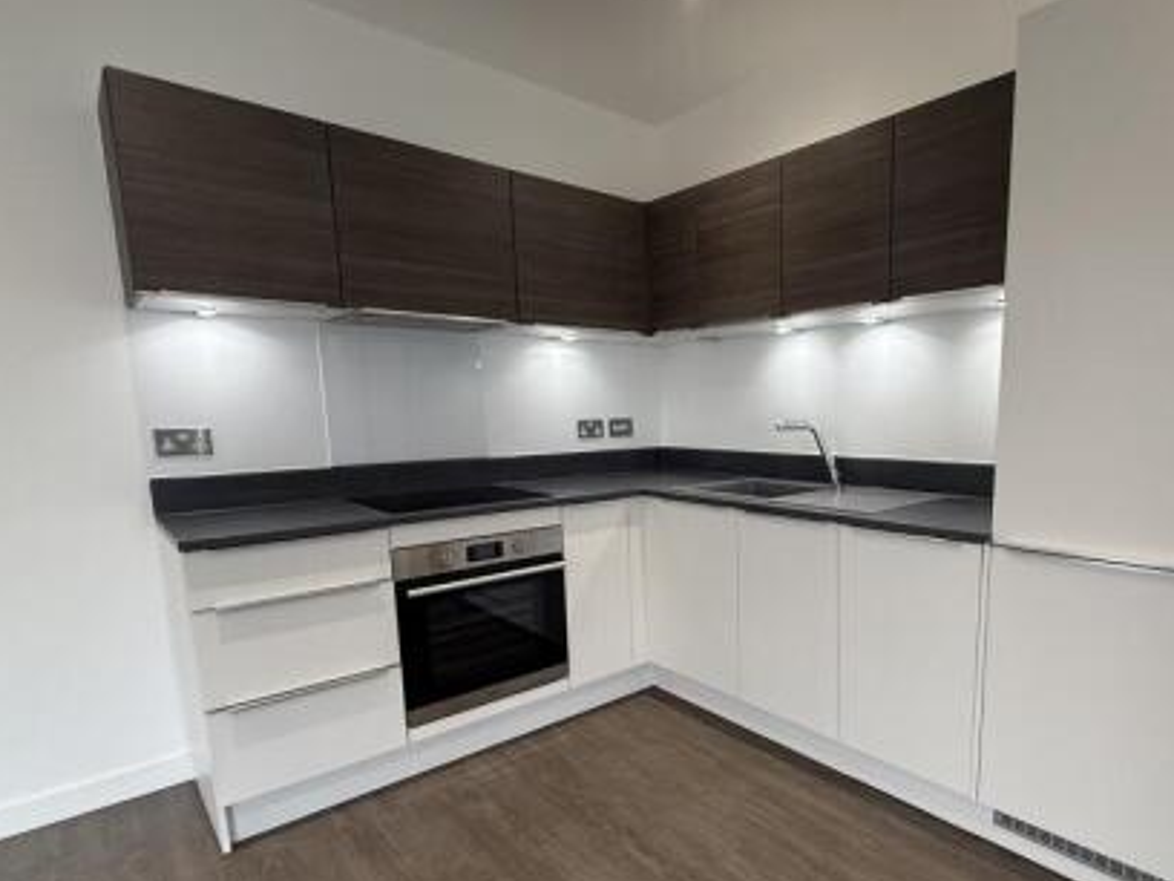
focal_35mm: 20
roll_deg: +0.8
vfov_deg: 65.5
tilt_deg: -8.2
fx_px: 678
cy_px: 514
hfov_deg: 80.3
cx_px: 732
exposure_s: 1/100
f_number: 2.2
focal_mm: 2.22
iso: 200
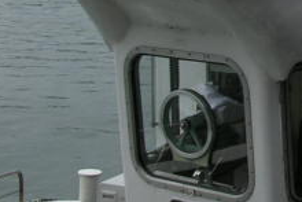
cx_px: 410
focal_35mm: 115
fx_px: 965
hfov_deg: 16.6
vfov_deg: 11.6
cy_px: -59
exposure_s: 1/157
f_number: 5.6
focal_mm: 5.8
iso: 100
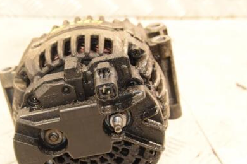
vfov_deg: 16.9
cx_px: 91
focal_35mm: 81
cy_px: 100
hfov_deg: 25.1
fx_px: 554
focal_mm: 35
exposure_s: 1/100
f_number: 5.6
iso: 1600
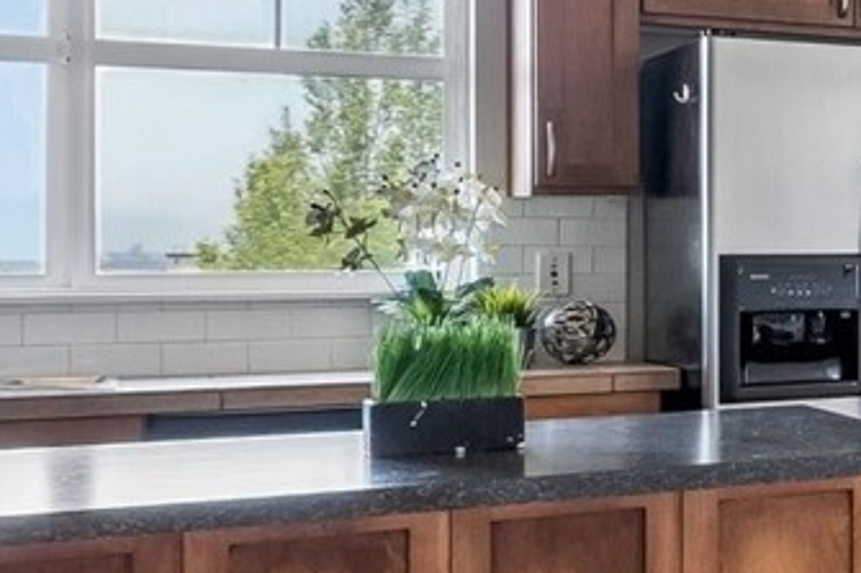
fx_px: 1817
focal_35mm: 76
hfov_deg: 16.5
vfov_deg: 17.9
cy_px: 245
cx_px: 1906
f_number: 9
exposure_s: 1/8
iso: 250
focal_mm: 10
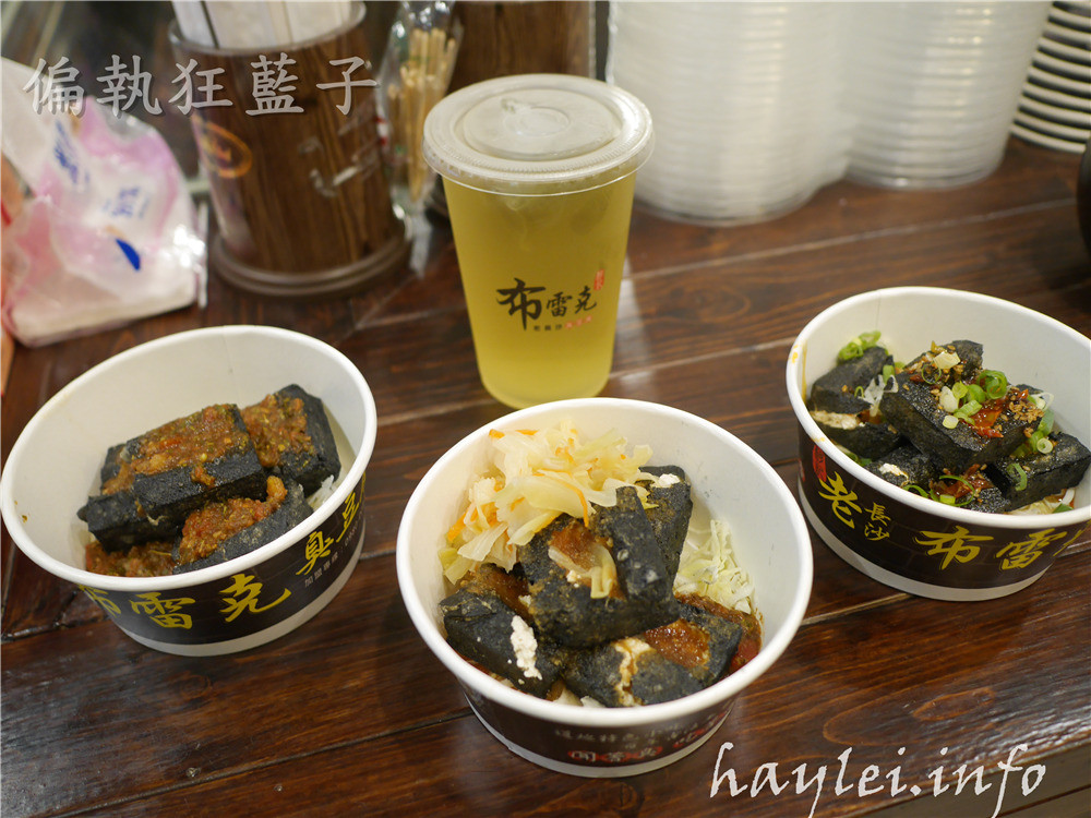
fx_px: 946
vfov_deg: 46.8
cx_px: 546
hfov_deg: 60.0
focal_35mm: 30
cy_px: 409
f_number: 2
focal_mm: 15
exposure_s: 1/60
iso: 800
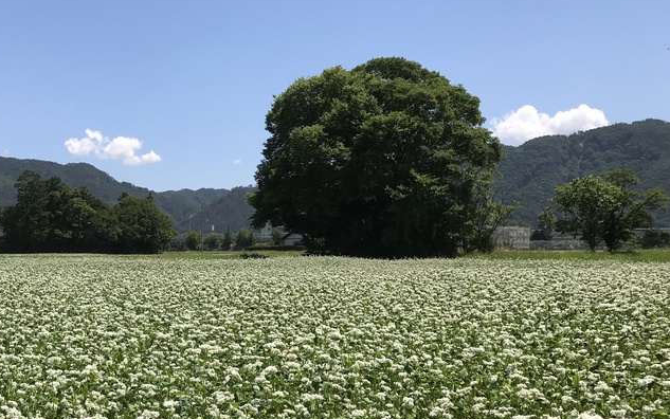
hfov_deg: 43.3
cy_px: 306
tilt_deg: -5.2
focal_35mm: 45
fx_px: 822
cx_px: 188
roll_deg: -1.6
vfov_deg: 28.3
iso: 20
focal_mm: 3.99
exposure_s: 1/2519
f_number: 1.8
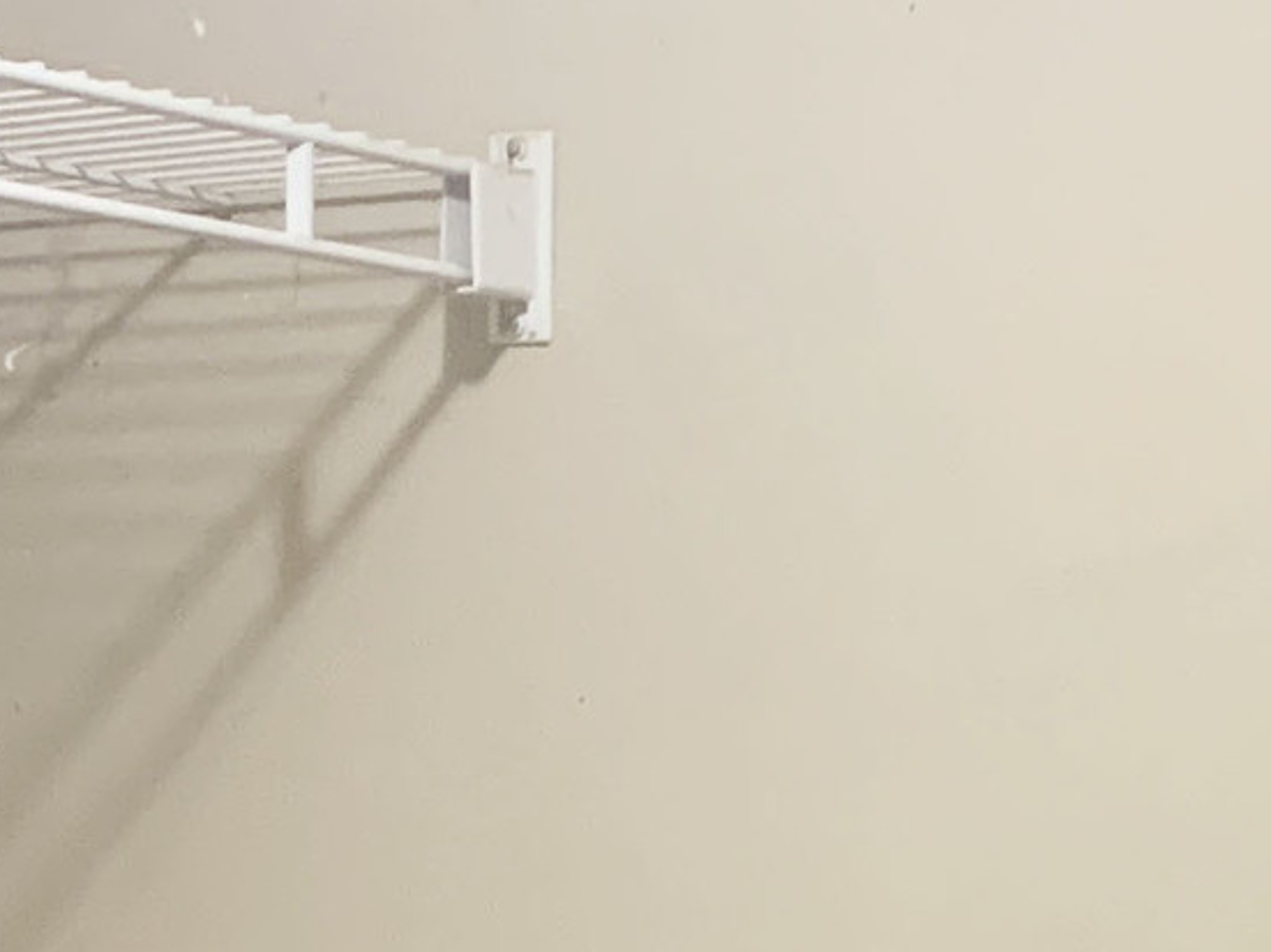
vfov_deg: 9.6
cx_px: 595
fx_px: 5323
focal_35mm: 145
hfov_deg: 13.6
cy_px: 1899
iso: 400
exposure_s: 1/40
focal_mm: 4.25
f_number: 1.8
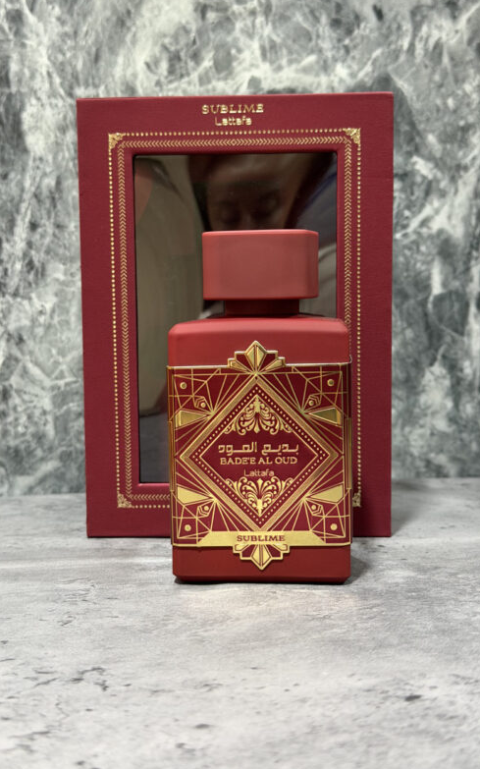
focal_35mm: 52
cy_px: 387
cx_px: 231
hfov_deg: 24.9
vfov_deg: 38.9
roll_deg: +0.3
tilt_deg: -4.8
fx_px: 1089
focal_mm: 6.76
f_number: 1.78
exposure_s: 1/30
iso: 640
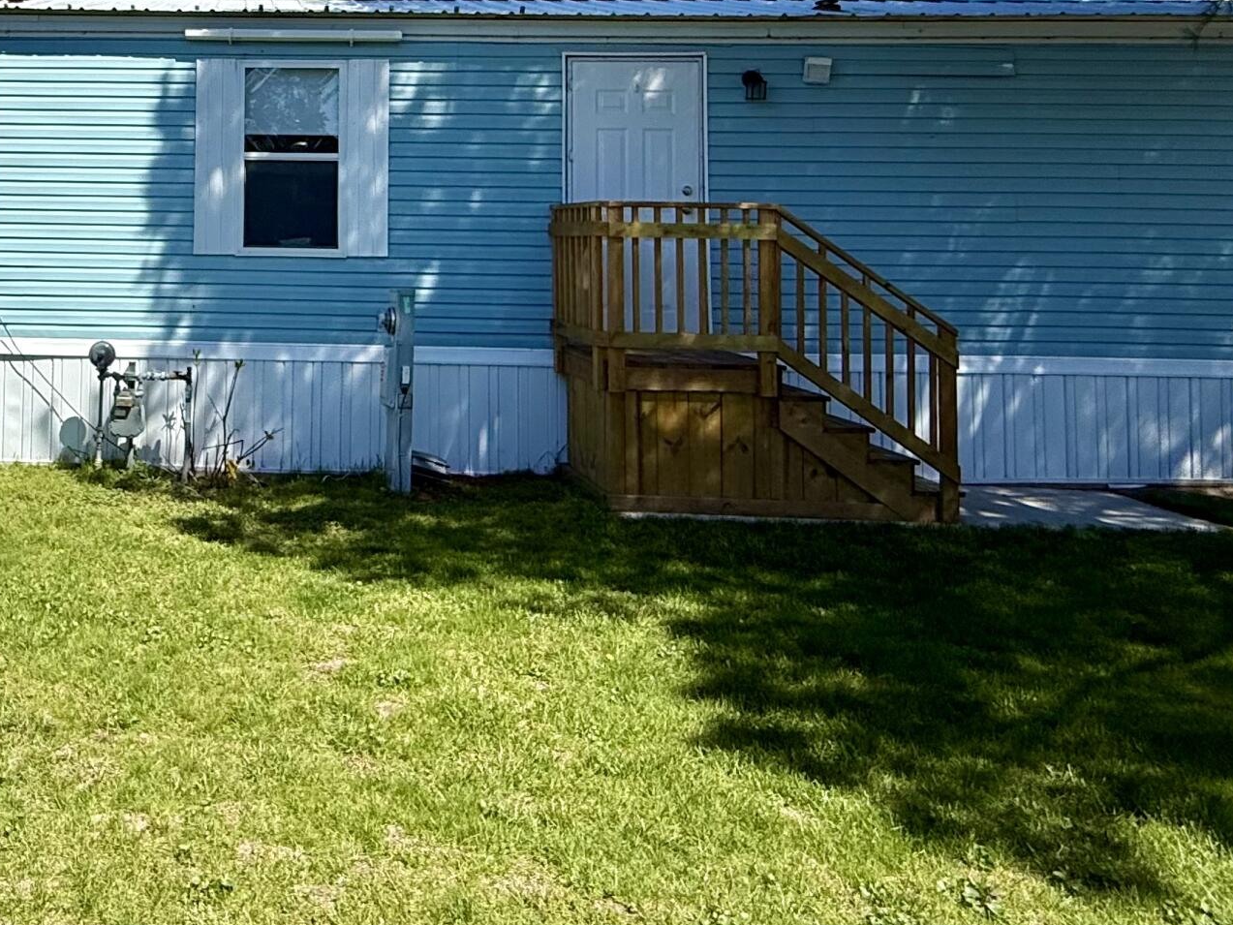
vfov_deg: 40.9
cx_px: 204
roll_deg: -1.1
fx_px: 1176
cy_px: 170
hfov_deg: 51.0
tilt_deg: +4.4
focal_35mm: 33
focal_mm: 2.22
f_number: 2.2
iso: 50
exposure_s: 1/2506
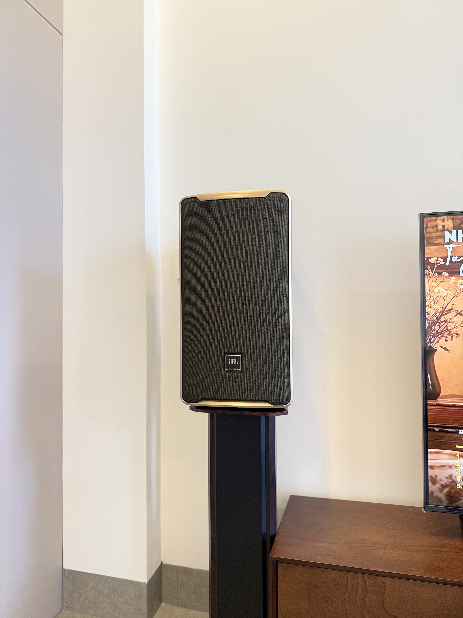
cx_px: 232
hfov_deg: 56.8
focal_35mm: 24
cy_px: 309
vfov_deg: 71.6
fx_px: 428
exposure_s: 1/80
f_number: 1.78
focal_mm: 6.76
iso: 160
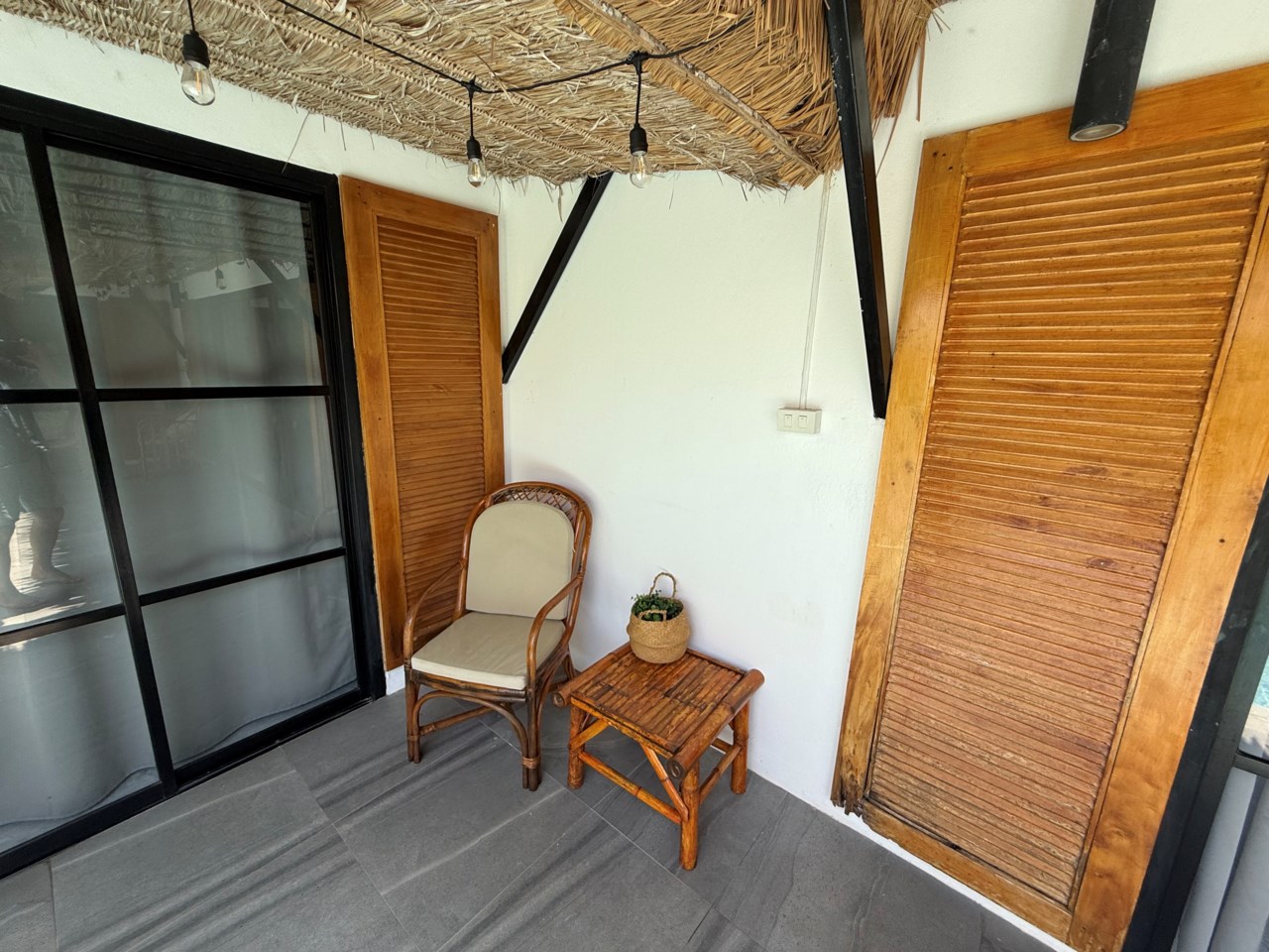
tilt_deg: -12.3
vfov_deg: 85.7
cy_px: 476
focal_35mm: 14
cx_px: 634
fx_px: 513
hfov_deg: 102.1
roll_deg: -1.6
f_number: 2.2
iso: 50
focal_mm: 2.22
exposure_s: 1/336
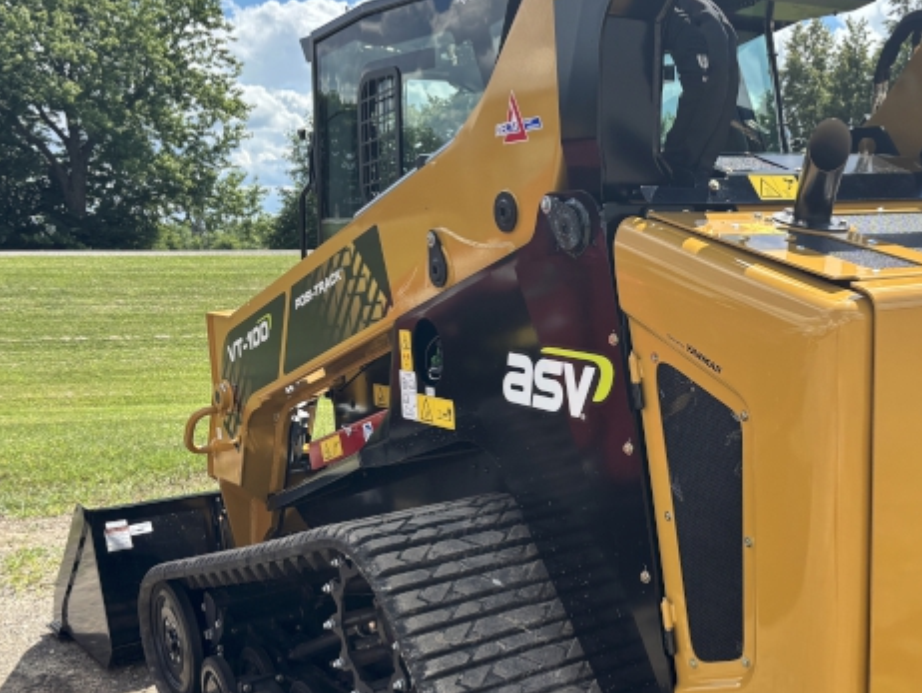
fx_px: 1199
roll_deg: +1.0
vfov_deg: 32.1
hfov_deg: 40.8
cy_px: 435
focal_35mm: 45
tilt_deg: -6.5
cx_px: 694
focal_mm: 5.96
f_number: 1.6
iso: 50
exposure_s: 1/2024
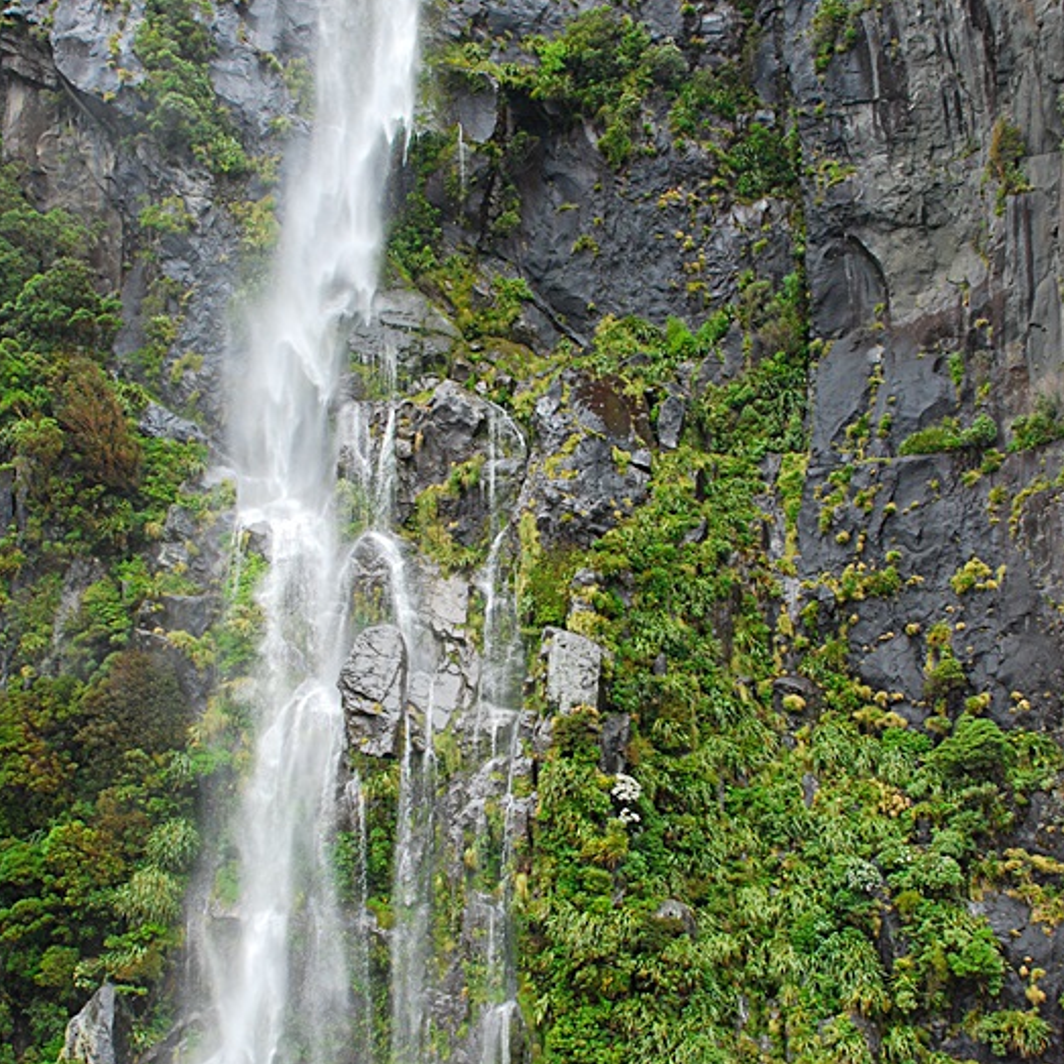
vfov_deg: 39.1
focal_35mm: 43
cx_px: 537
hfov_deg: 39.2
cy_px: 600
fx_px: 1495
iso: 400
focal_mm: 22
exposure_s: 1/100
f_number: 6.3
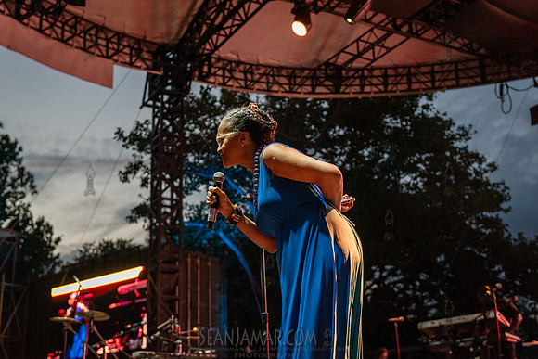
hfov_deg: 39.6
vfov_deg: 27.0
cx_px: 269
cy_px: 180
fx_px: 747
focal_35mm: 50
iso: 3200
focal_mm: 50
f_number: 3.5
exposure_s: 1/250
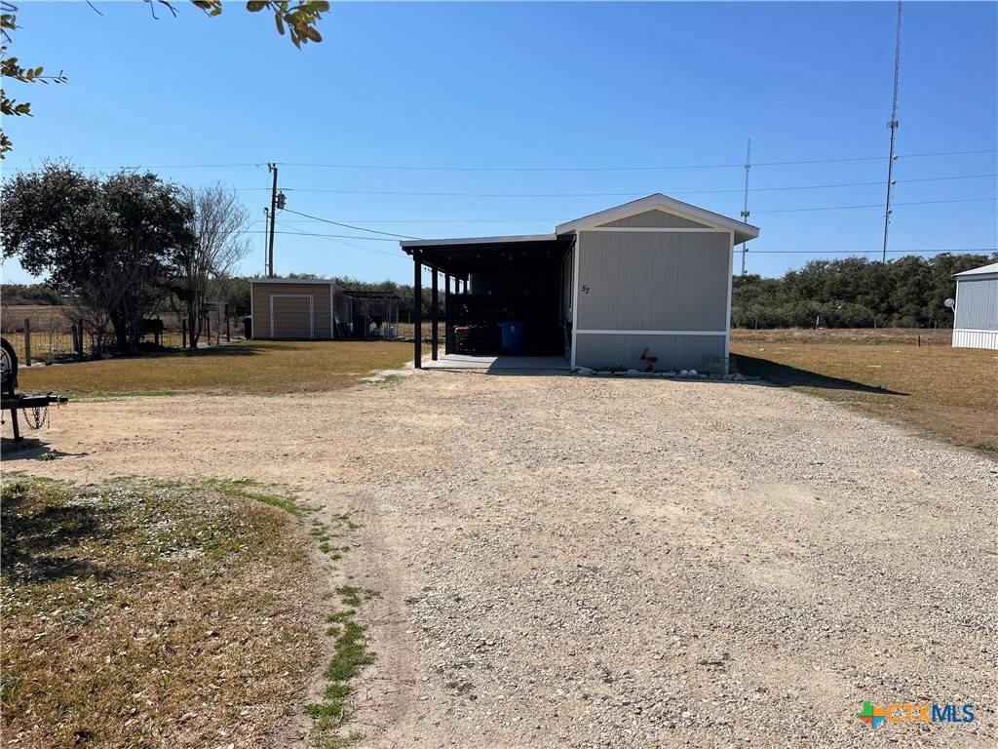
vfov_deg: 54.9
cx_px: 499
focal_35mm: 25
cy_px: 374
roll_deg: -1.0
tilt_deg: -6.1
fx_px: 721
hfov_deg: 69.4
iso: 32
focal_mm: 5.1
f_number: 1.6
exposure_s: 1/6250
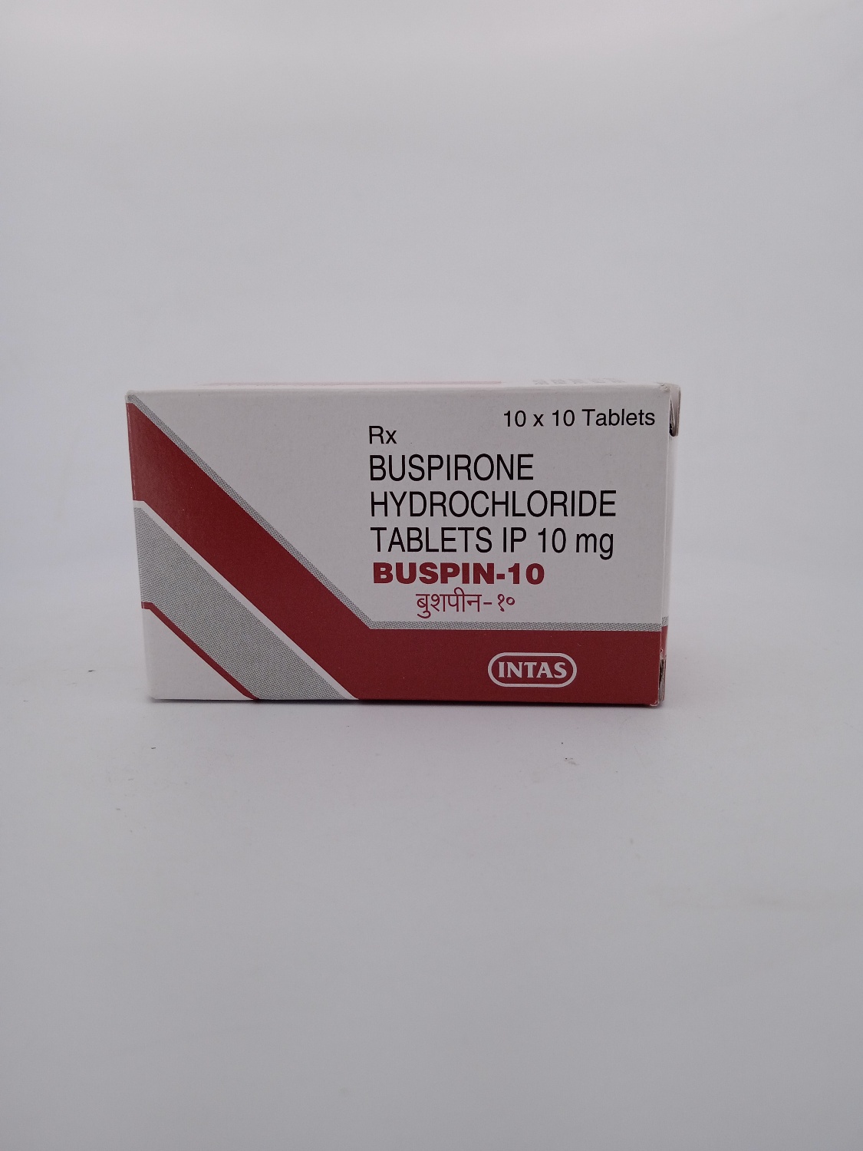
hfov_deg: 49.7
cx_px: 432
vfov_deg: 63.4
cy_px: 576
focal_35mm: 28
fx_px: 931
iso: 113
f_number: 2.2
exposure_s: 1/195
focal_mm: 3.43
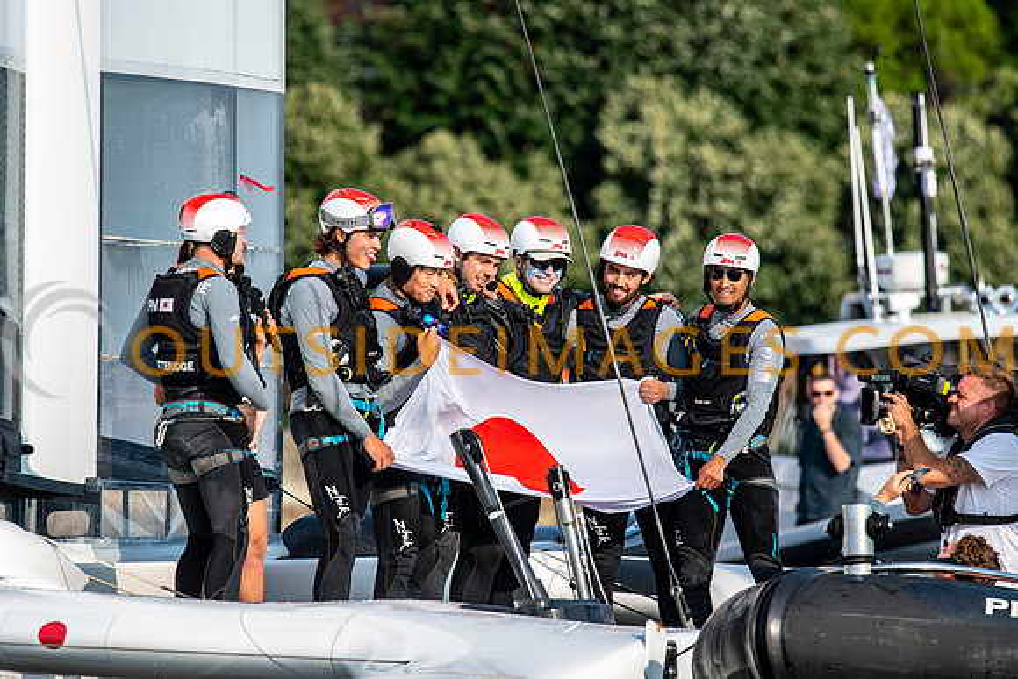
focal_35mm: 450
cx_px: 509
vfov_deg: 3.1
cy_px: 340
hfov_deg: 4.6
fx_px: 12727
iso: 500
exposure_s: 1/2500
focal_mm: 300
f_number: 5
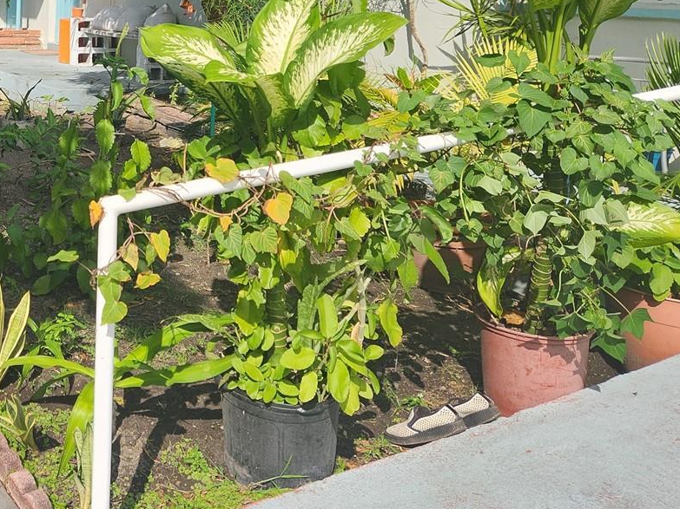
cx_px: 25
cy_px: 43
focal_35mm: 47
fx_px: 923
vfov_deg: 29.5
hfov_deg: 36.9
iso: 20
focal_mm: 5.4
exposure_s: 1/1775
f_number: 1.8
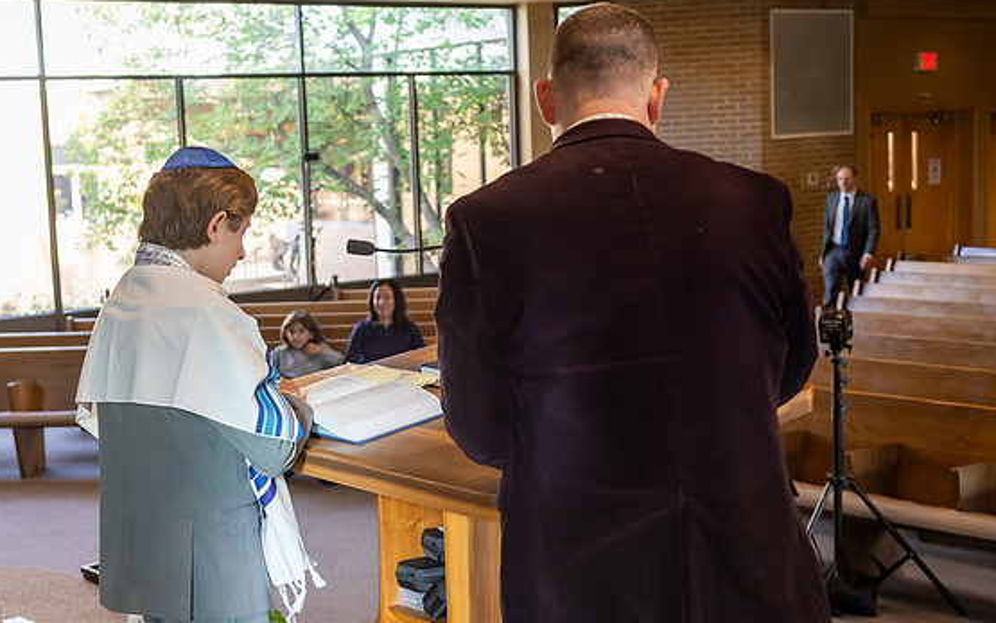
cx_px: 363
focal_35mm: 55
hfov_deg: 36.6
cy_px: 344
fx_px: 1493
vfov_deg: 23.5
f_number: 3.2
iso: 800
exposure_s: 1/200
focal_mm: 28
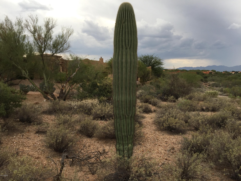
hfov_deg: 61.7
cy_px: 90
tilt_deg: -6.3
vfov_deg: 48.2
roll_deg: -0.3
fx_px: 202
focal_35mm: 29
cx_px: 120
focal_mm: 4.15
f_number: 2.2
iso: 32
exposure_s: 1/507
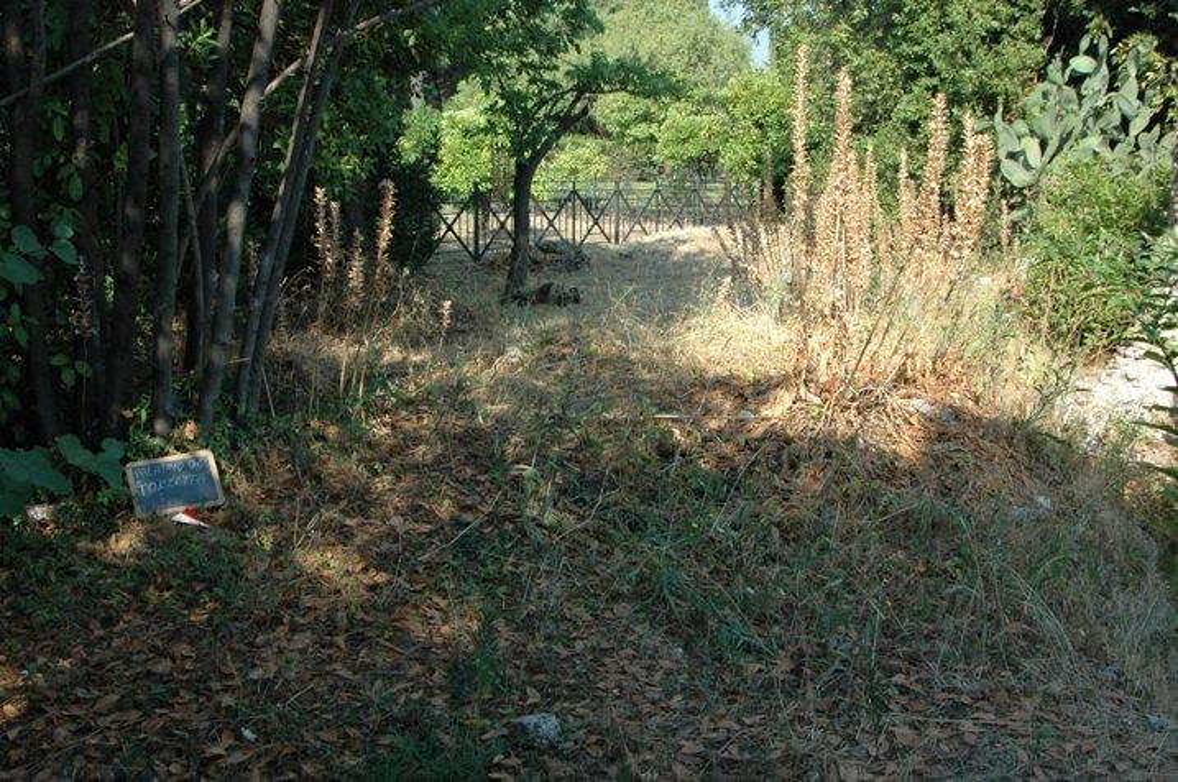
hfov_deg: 53.2
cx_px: 589
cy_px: 391
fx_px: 1176
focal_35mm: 36
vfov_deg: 36.8
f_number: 7.1
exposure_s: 1/200
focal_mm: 24
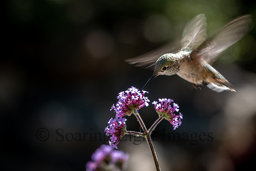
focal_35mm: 325
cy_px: 57
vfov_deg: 4.2
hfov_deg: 6.3
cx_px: 26
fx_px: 2310
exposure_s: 1/125
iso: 100
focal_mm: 120
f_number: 5.6
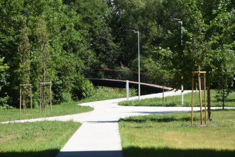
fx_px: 901
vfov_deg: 9.9
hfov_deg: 14.9
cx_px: 118
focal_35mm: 138
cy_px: 78
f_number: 8
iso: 500
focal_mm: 92
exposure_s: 1/1000
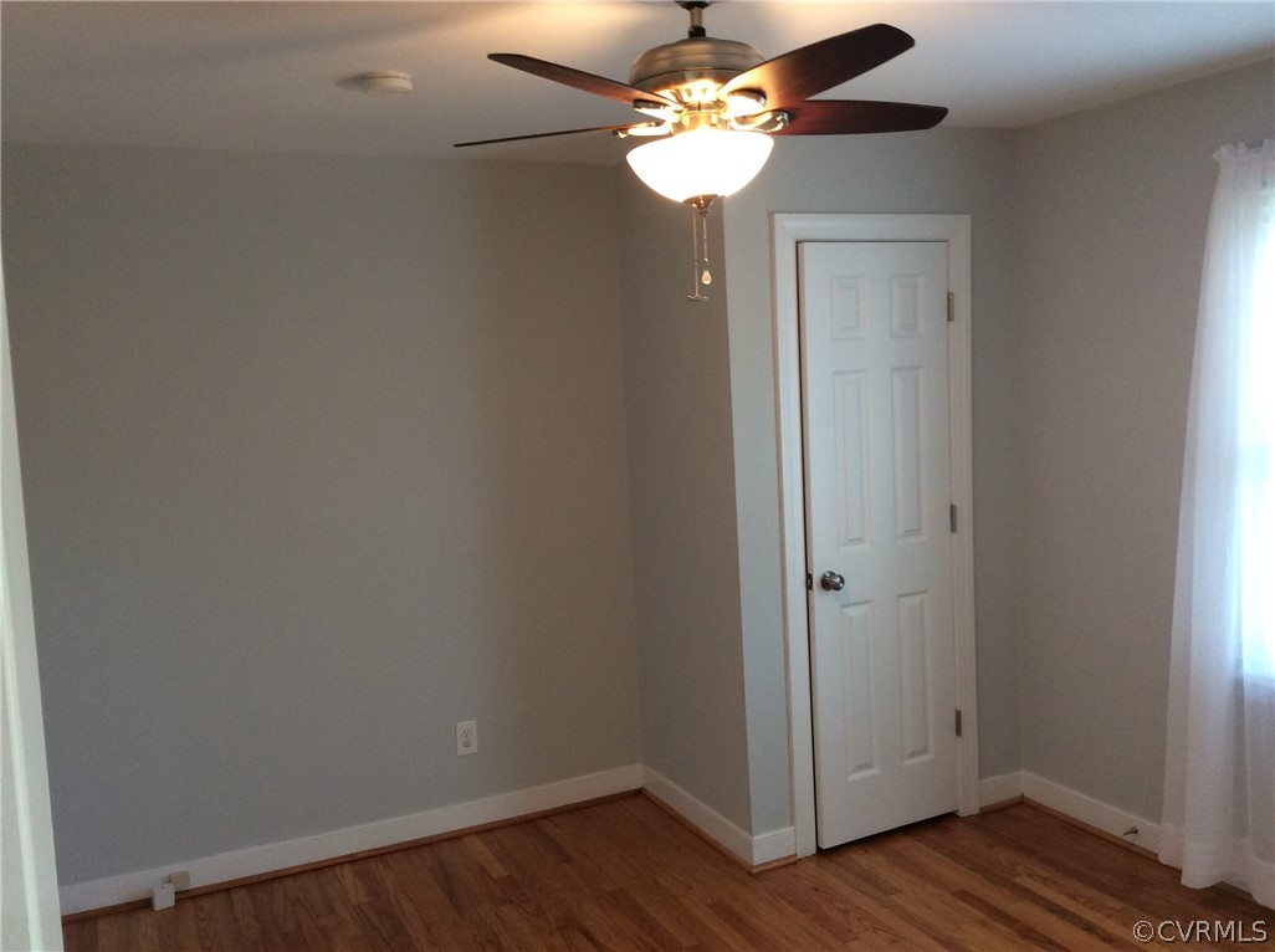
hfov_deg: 56.9
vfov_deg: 44.0
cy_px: 476
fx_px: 1177
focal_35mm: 32
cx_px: 638
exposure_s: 1/24
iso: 100
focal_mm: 3.3
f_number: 2.4
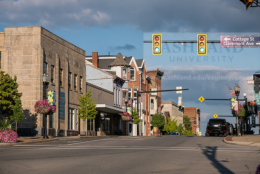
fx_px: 708
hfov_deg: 20.8
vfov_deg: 14.0
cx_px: 130
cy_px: 87
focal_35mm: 98
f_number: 5
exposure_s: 1/640
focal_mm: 98
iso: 80
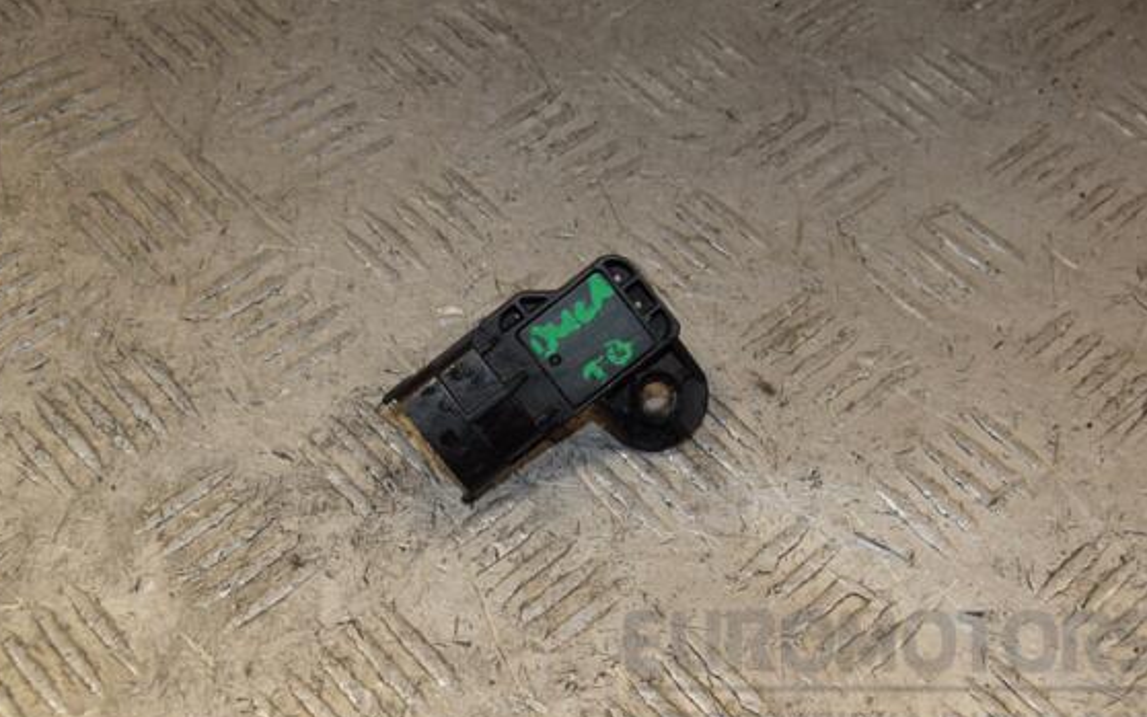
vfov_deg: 22.5
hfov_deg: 35.4
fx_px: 1799
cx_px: 586
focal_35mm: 58
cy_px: 368
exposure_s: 1/200
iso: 800
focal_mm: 35
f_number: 9
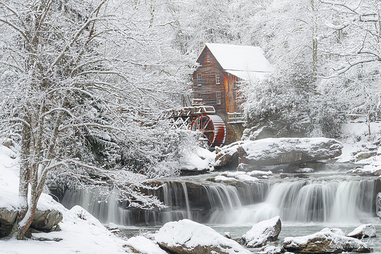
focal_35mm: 112
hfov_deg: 18.3
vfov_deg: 12.2
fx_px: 1186
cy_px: 127
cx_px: 190
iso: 64
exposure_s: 1/4
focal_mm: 112
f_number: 13
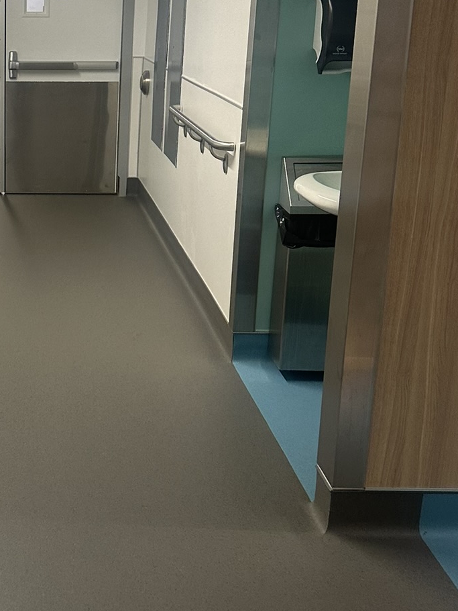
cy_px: 244
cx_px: 3
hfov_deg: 25.7
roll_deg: +0.4
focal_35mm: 54
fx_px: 952
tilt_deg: -10.8
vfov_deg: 35.4
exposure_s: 1/50
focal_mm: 6.86
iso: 200
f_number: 1.78
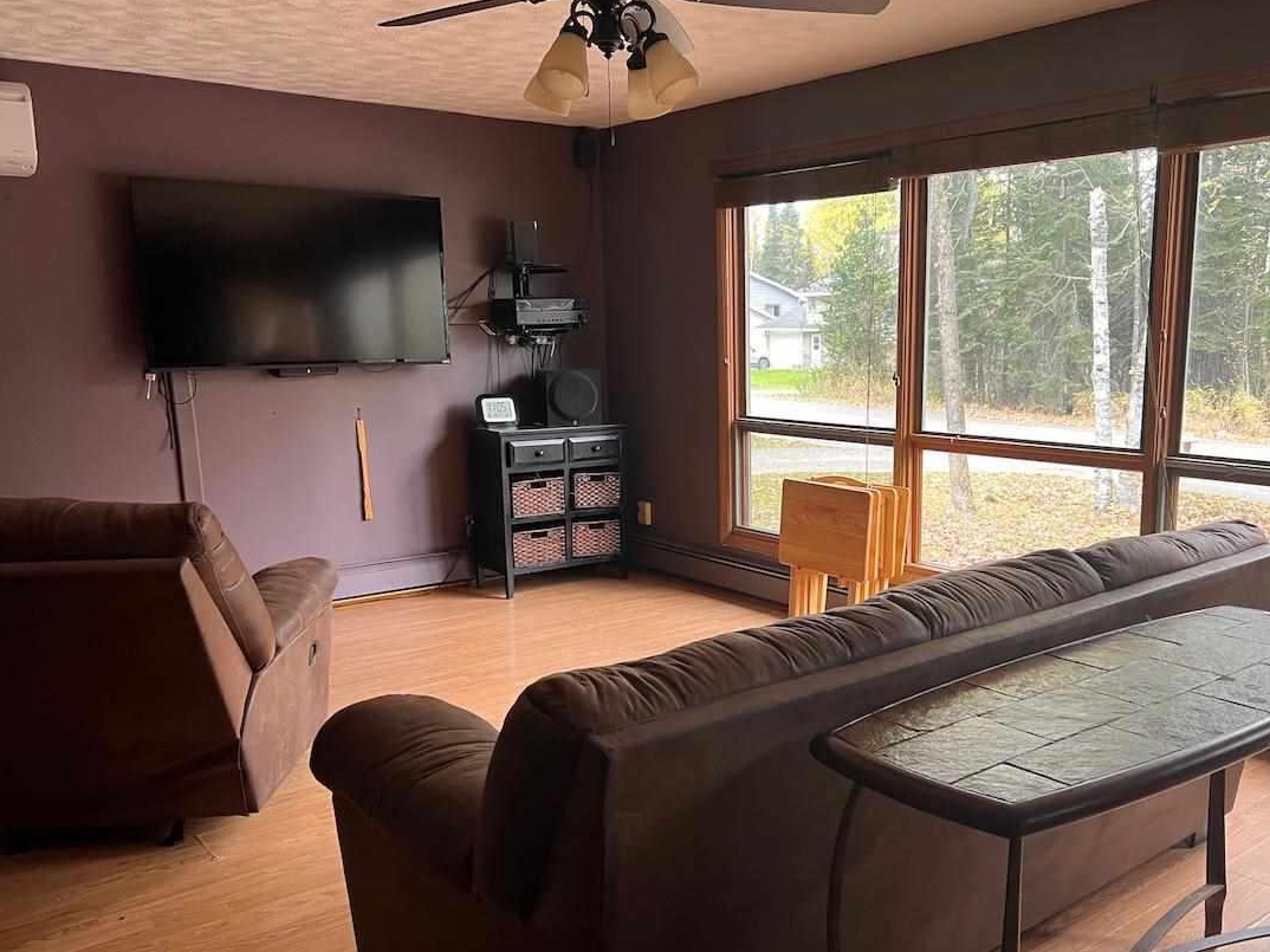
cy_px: 524
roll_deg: +0.7
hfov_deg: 58.0
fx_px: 1137
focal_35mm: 31
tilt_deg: -11.6
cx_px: 751
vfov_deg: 45.4
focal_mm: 5.7
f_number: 1.5
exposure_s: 1/60
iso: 100
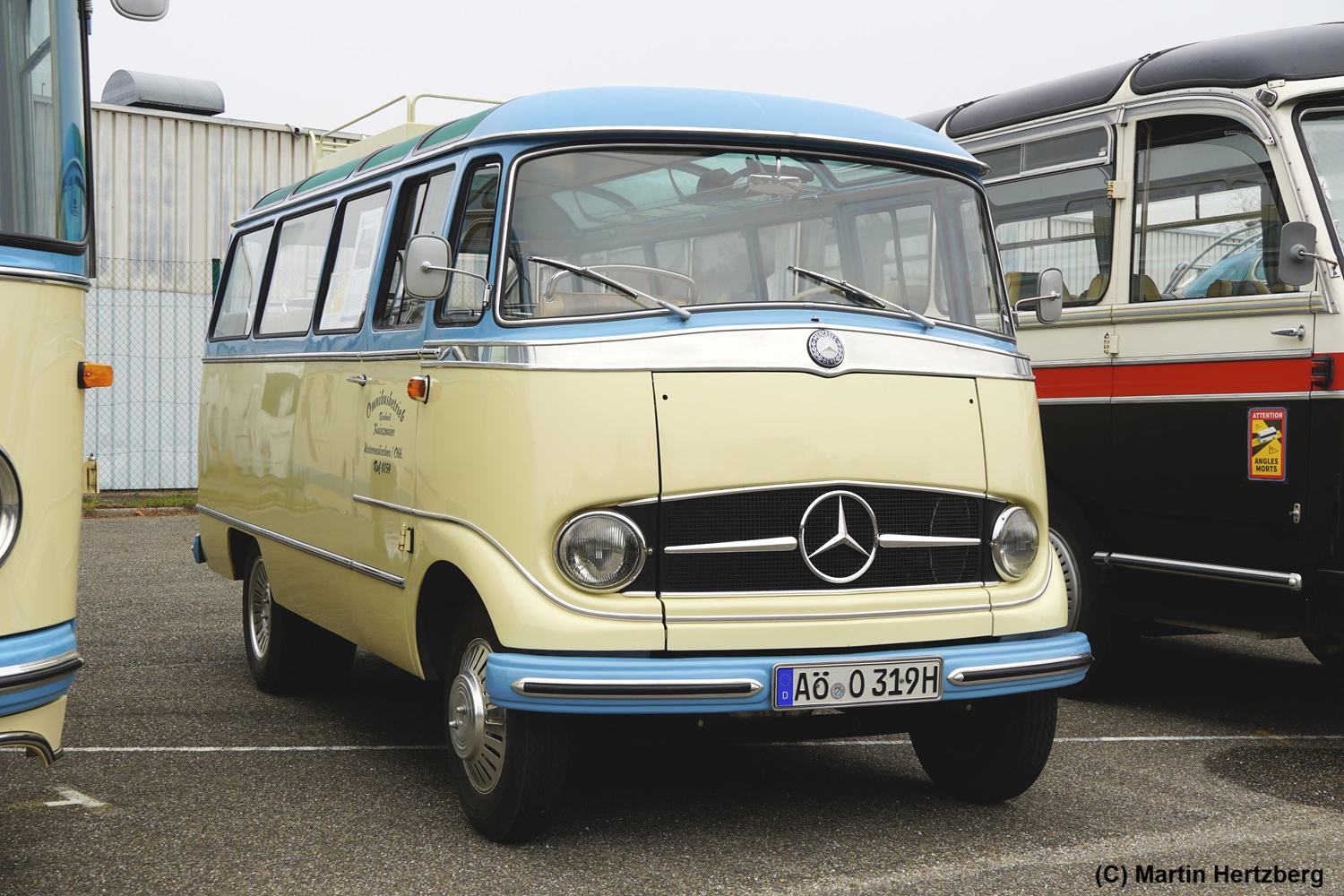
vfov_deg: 27.3
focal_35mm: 50
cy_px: 448
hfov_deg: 40.0
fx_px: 1848
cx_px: 672
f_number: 7.1
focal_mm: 33
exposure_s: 1/100
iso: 100
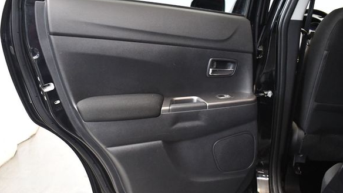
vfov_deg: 30.5
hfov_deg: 51.6
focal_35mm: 39
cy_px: 104
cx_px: 163
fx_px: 355
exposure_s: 1/60
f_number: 3.8
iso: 5000
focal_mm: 23
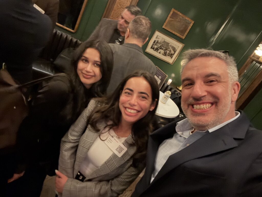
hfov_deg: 73.9
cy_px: 98
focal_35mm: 23
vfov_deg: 58.9
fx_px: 174
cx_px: 131
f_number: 1.9
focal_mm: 2.69
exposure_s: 1/8
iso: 640
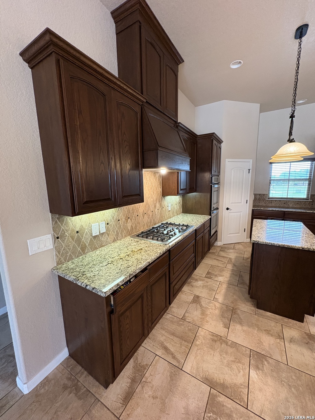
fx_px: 170
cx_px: 158
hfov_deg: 85.7
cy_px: 210
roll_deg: +0.1
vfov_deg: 102.1
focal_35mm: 14
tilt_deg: -8.2
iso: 400
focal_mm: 2.22
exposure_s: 1/60
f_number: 2.2
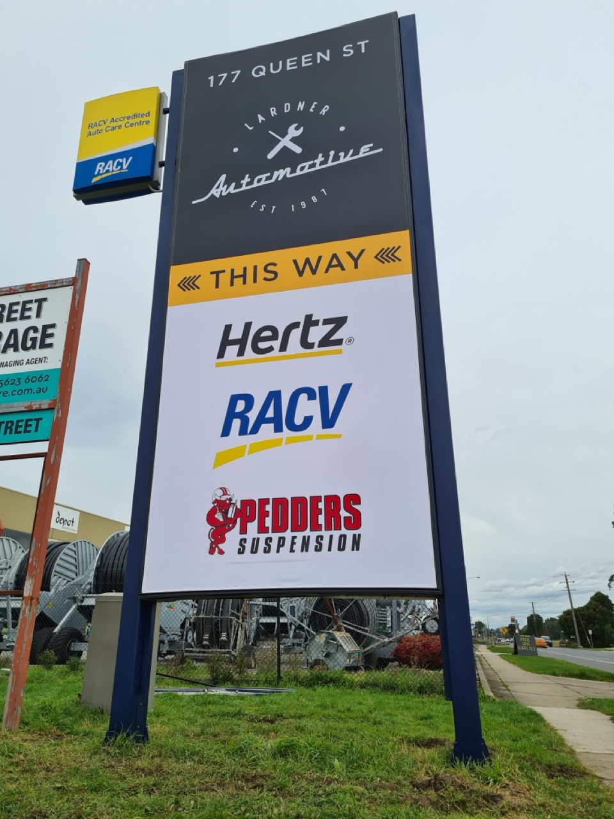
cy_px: 410
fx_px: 615
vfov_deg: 67.3
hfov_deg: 53.1
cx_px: 307
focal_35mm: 26
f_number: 1.8
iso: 50
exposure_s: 1/776
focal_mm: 5.4
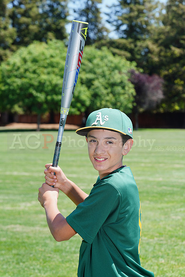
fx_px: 1017
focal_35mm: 132
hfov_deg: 10.4
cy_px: 138
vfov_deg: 15.5
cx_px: 92
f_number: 10
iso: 200
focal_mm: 132
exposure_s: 1/200
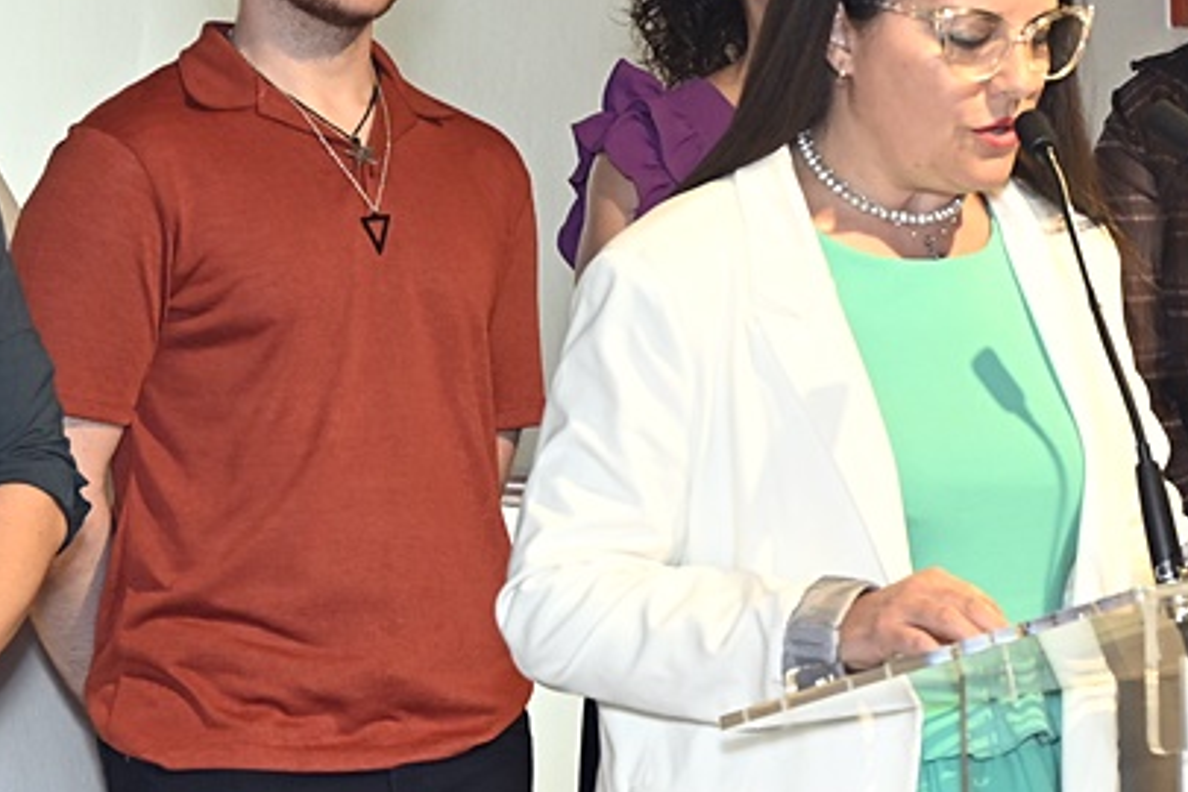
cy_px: 857
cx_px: 1044
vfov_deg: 6.7
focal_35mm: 205
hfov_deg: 10.0
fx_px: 6764
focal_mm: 54
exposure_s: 1/60
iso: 640
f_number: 5.6
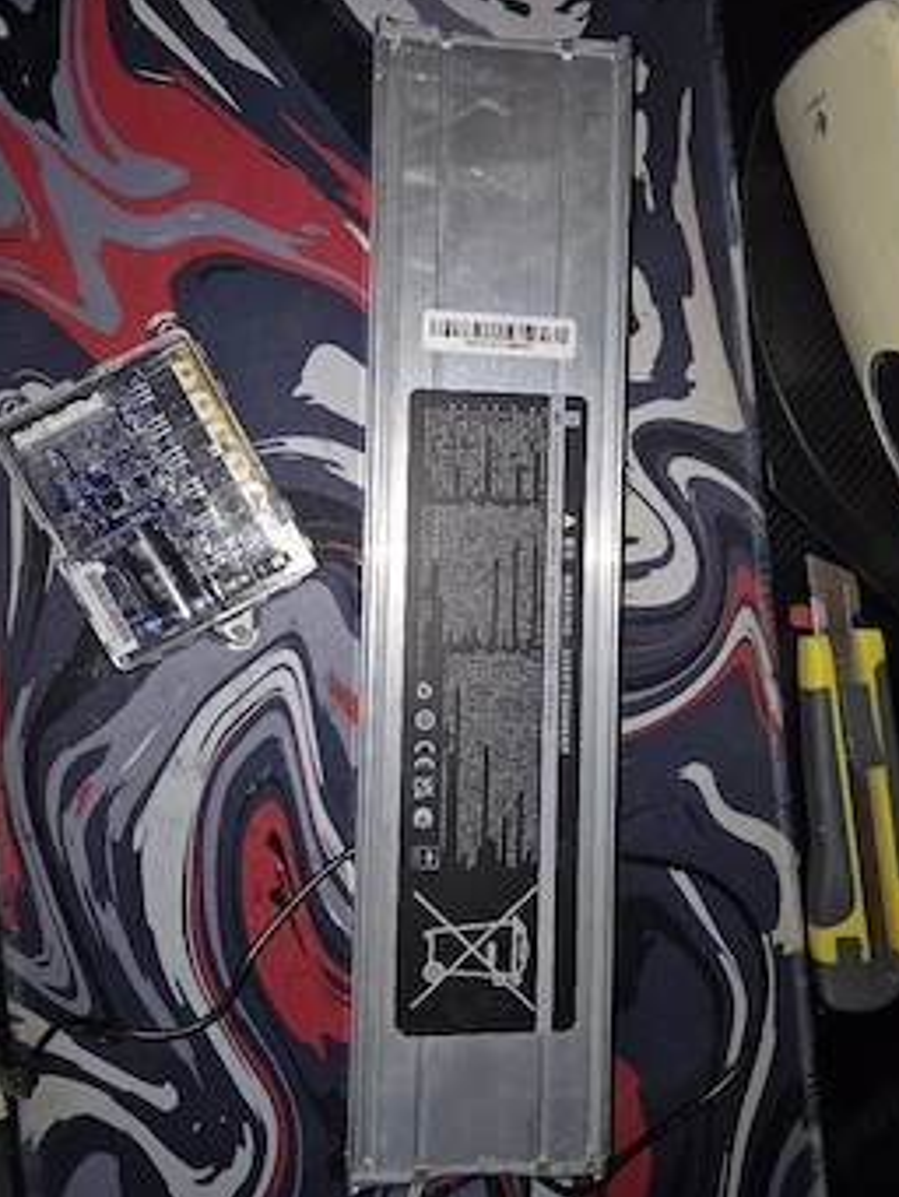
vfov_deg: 65.3
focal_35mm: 27
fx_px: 934
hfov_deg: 51.4
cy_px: 565
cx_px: 464
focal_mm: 5.4
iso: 125
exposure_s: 1/24
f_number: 1.8
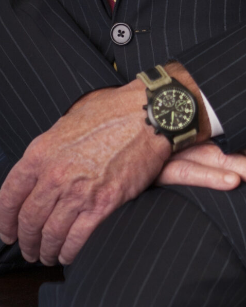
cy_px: -239
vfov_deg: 4.5
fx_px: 3839
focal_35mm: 422
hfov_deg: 3.7
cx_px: 221
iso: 400
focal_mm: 105
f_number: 4
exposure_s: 1/320
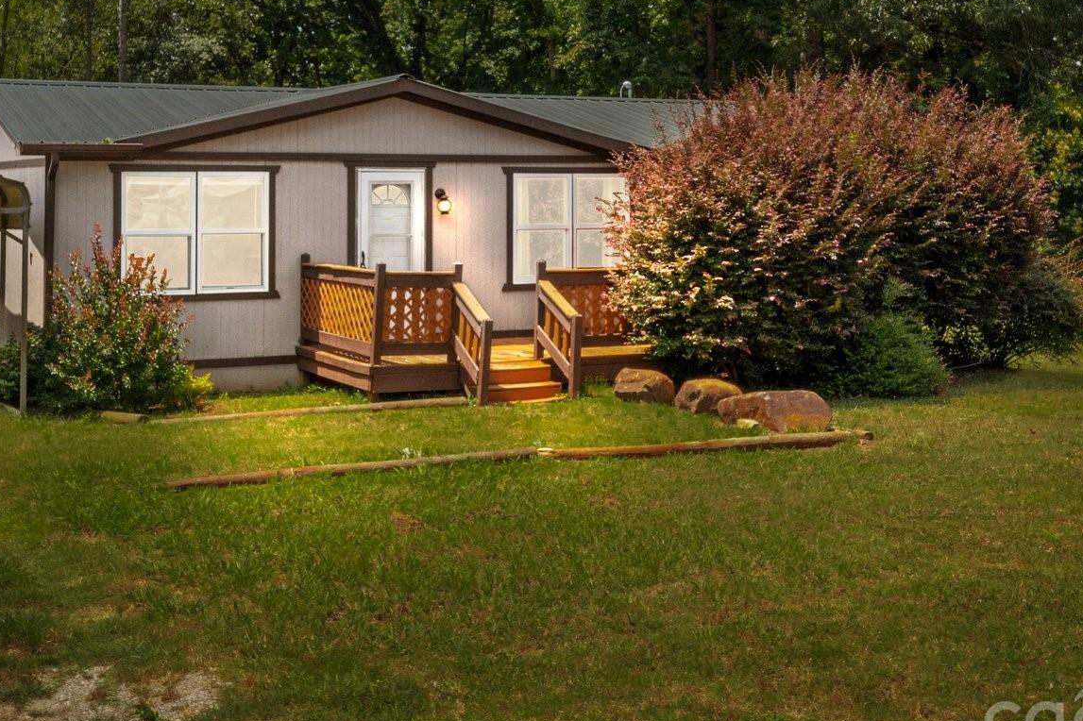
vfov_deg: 26.6
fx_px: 1504
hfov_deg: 39.6
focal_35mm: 50
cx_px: 551
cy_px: 161
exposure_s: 1/640
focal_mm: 10.26
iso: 100
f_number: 6.3
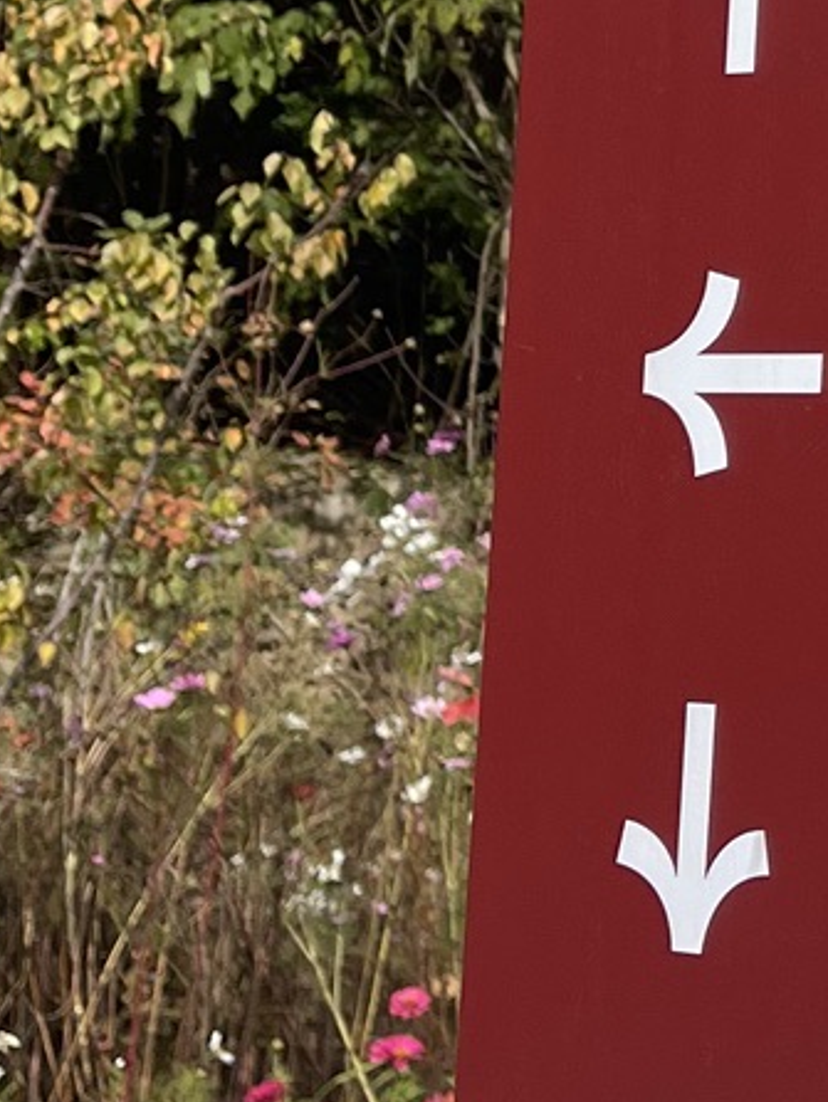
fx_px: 3569
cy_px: 94
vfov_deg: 17.3
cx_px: 1505
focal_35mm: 112
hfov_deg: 12.1
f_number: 1.6
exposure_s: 1/2924
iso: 32
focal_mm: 5.1
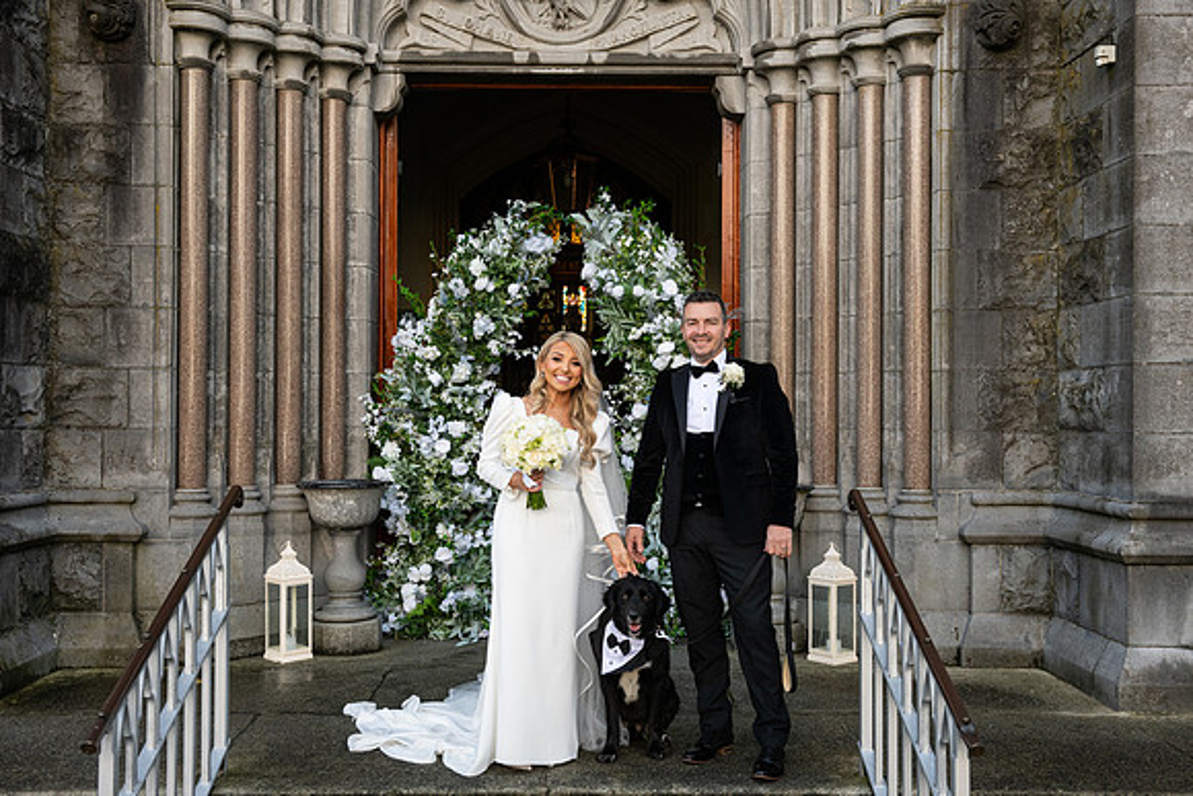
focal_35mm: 38
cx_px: 596
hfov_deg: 50.4
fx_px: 1267
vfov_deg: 34.9
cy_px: 398
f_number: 5.6
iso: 500
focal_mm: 38
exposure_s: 1/640
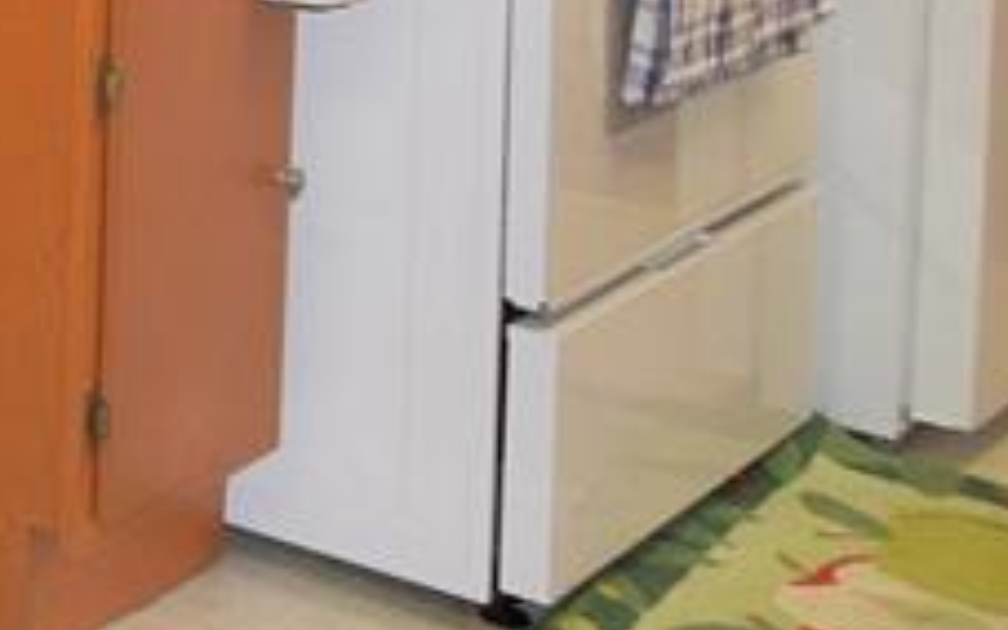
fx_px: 2838
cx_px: -1101
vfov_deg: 11.7
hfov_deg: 15.4
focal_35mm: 103
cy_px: -532
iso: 900
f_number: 5.3
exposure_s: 1/60
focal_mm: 15
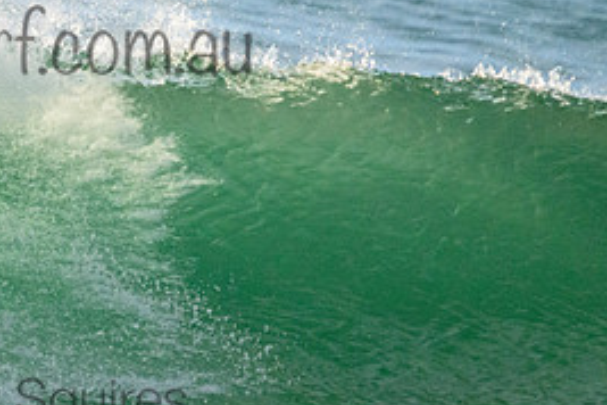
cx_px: 11
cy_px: 22
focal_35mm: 1738
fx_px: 29302
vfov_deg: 0.8
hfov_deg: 1.2
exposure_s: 1/1250
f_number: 11
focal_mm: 800
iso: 6400
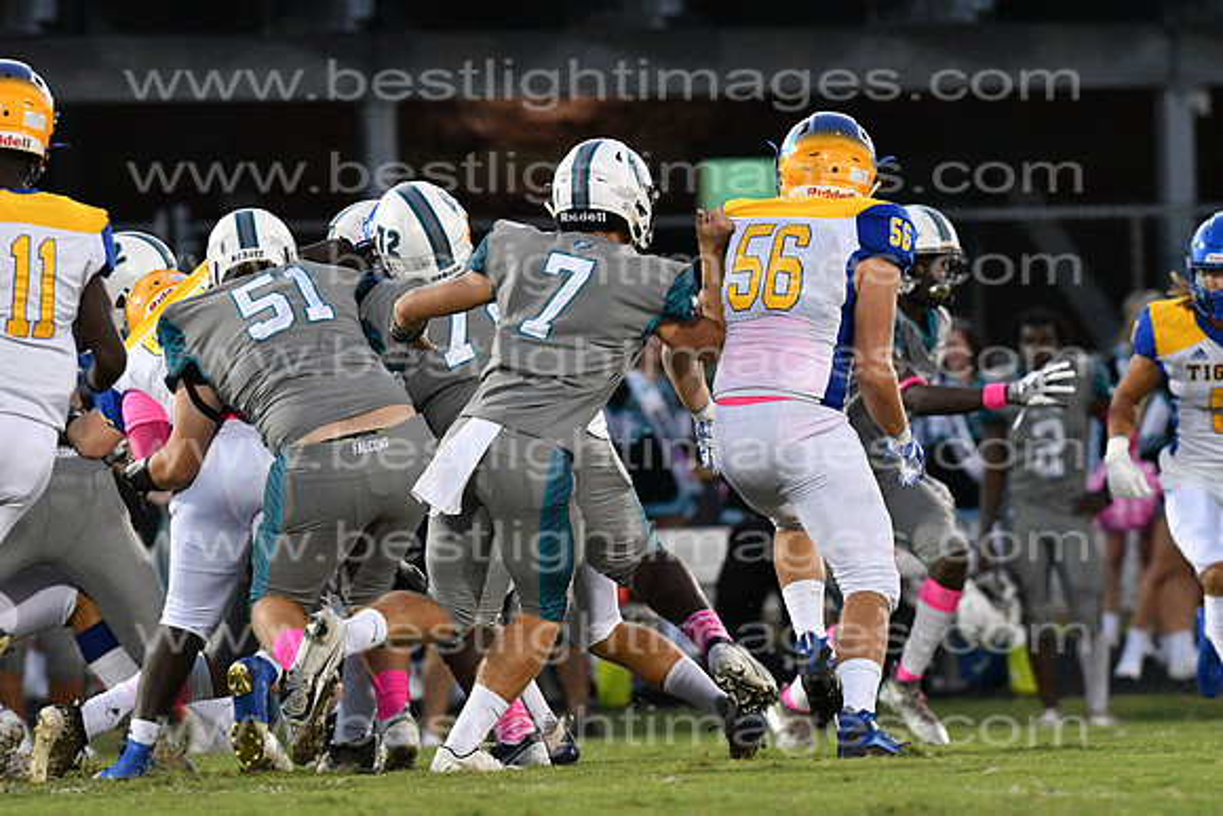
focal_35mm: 450
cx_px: 612
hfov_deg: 4.6
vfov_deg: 3.1
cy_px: 408
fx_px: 15290
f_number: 5.6
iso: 6400
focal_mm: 300
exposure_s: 1/1000
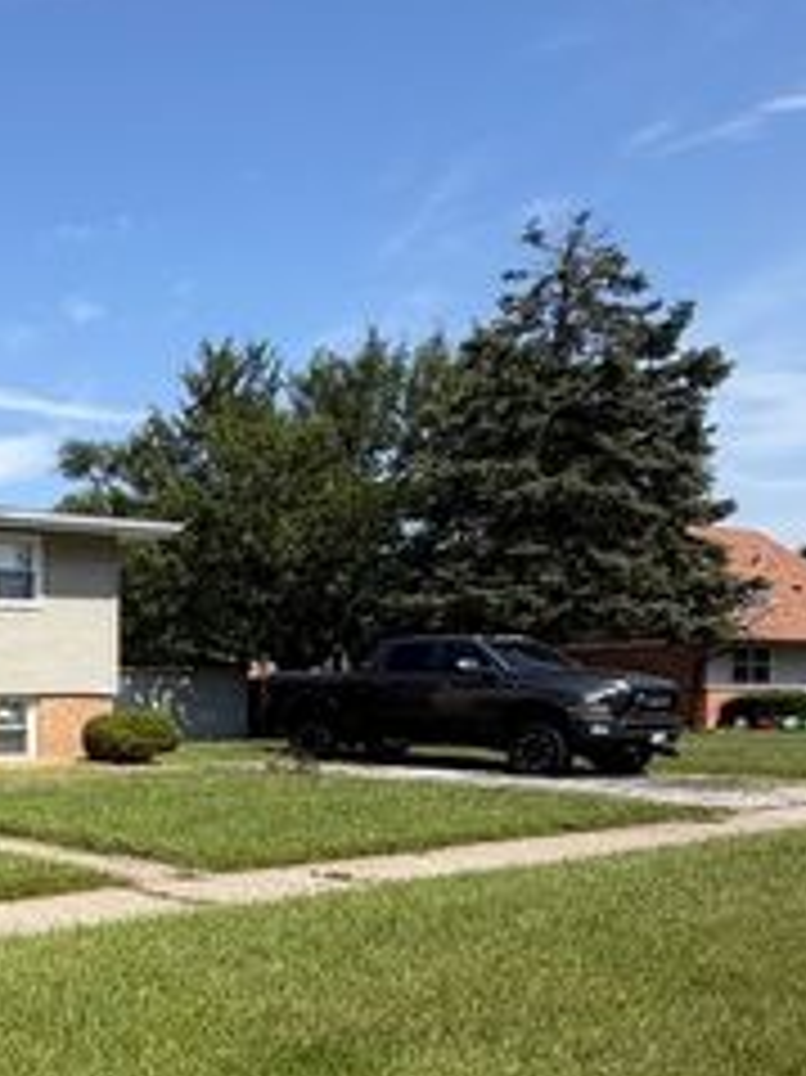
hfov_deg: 29.2
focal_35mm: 39
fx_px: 1212
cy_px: 795
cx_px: -261
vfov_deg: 46.3
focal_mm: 2.22
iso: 20
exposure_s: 1/789
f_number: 2.2
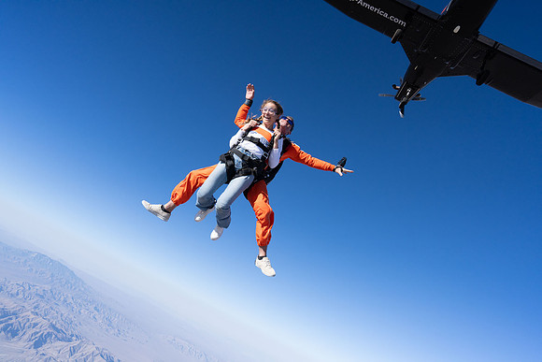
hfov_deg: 73.7
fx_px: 361
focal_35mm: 24
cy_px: 181
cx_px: 271
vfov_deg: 53.2
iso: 800
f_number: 9
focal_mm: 24
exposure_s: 1/2000
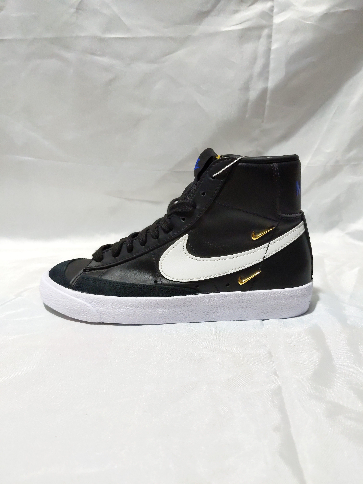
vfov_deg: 69.4
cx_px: 182
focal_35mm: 25
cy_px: 242
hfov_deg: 54.9
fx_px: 350
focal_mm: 4.38
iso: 452
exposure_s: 1/46
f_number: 1.73
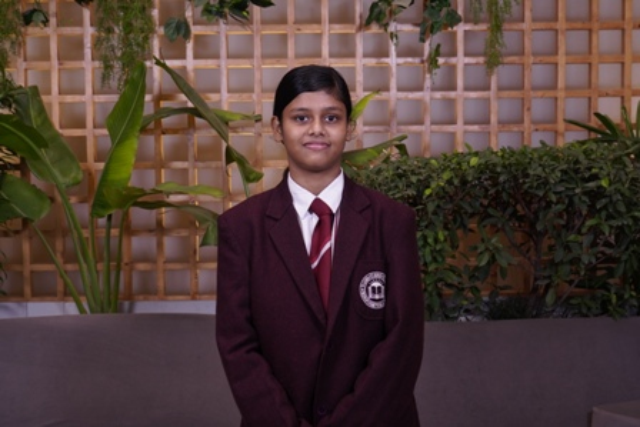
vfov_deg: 27.5
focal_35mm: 49
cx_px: 320
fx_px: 871
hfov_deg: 40.3
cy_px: 214
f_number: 5
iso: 500
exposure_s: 1/125
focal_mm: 33
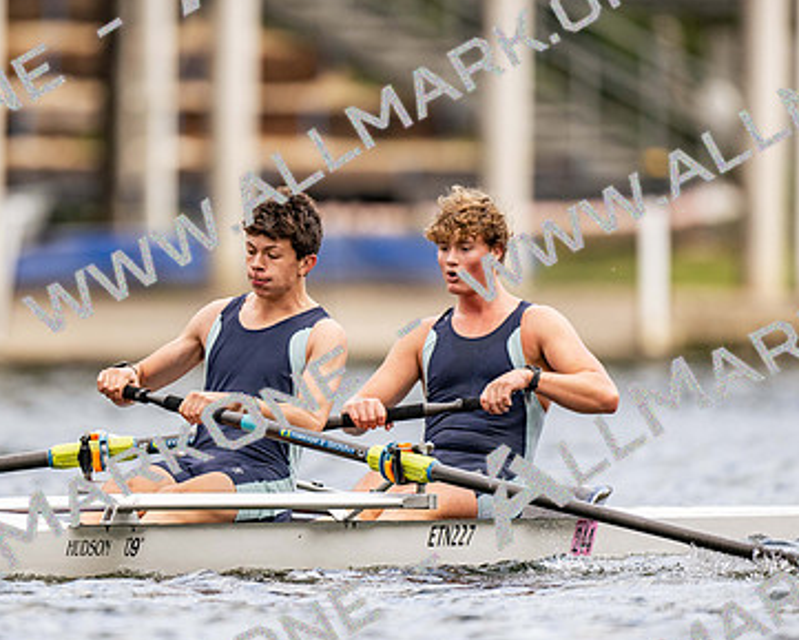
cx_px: 297
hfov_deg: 2.1
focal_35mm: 906
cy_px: 340
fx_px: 21430
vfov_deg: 1.7
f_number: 4
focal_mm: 600
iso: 560
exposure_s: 1/2500
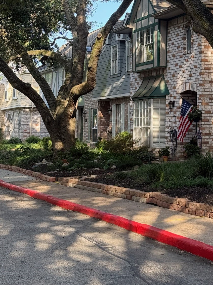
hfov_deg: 16.8
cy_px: 46
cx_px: 175
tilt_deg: +7.7
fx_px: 714
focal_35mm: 87
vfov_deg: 22.1
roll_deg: -0.5
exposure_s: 1/324
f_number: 1.78
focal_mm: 6.76
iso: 100
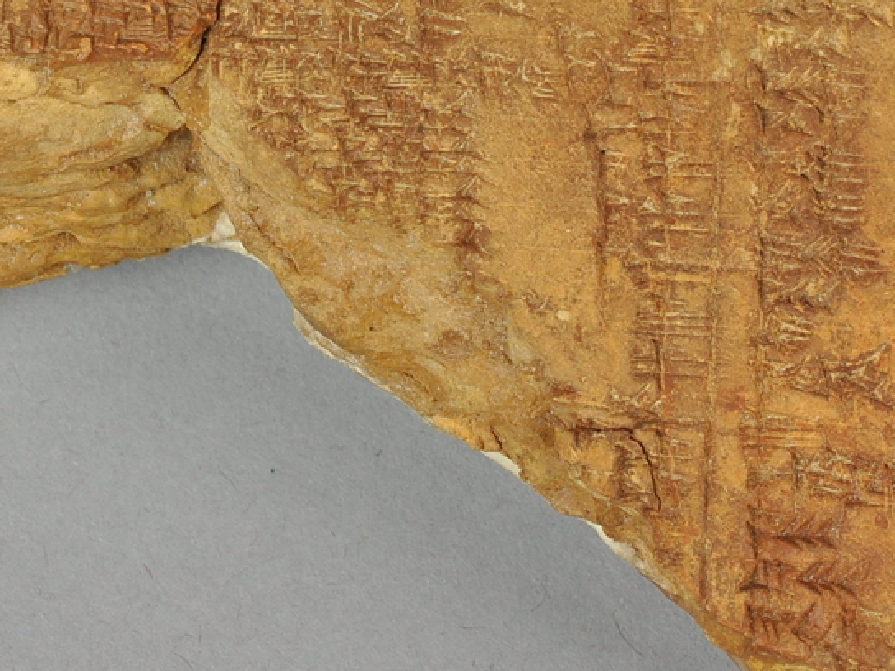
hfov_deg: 13.3
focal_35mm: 148
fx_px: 3837
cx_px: 377
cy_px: 24
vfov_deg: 9.9
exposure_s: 1/40
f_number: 10
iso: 400
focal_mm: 35
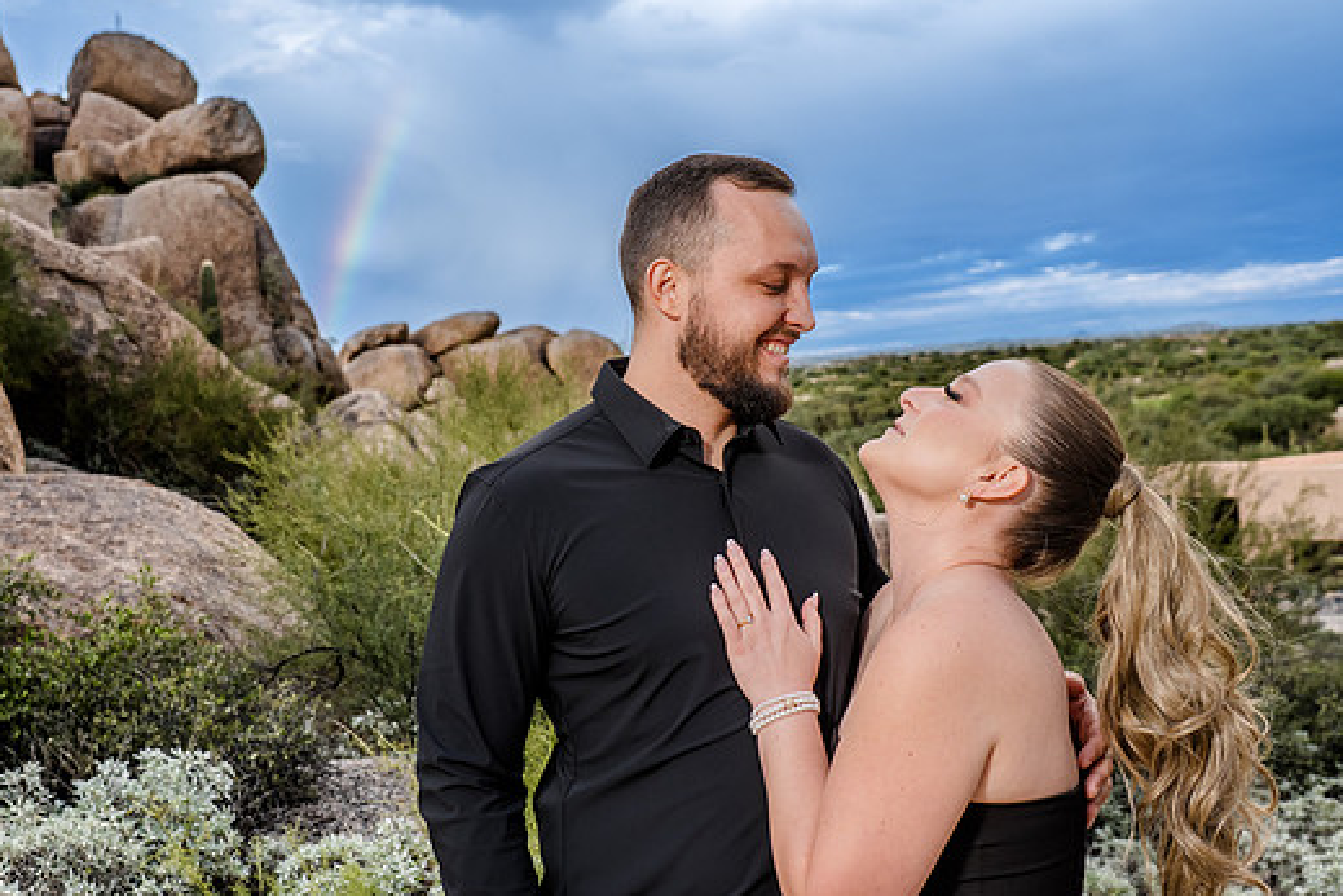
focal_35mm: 38
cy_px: 408
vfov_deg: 35.0
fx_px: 1418
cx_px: 616
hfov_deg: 50.6
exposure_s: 1/250
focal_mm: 34
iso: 200
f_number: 5.6
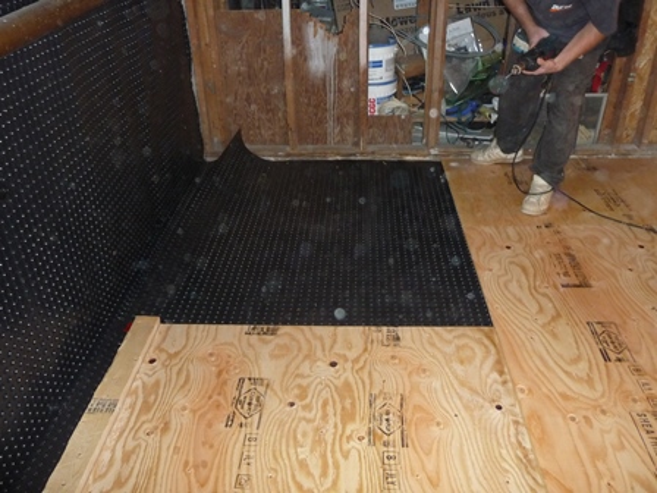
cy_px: 246
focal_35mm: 32
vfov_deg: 44.2
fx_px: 607
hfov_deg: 56.8
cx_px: 328
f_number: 3.5
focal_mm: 5.3
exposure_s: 1/30
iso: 400
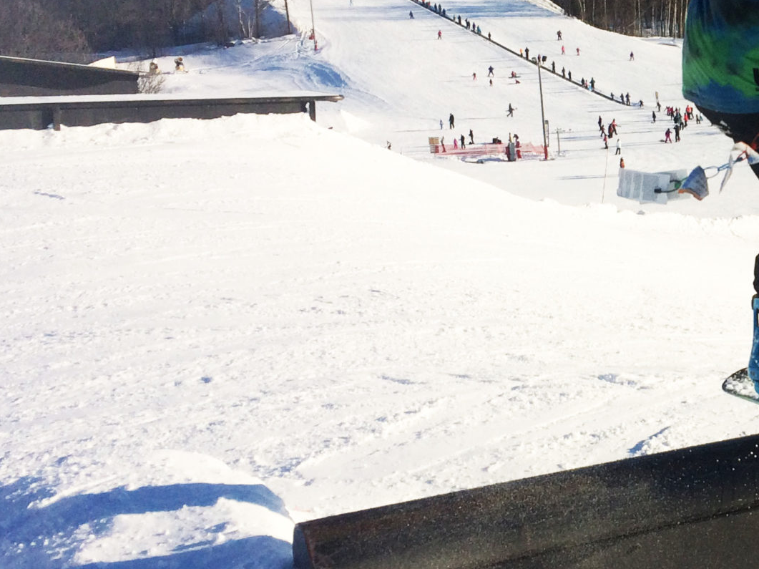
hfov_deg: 25.7
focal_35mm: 70
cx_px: 839
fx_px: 1534
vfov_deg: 21.0
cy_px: 248
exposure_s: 1/3731
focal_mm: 4.15
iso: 32
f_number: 2.2
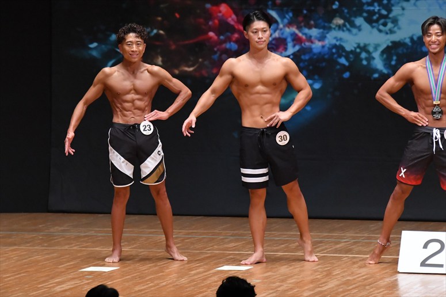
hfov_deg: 7.2
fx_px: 3529
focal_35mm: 285
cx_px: 223
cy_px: 148
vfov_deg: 4.8
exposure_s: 1/400
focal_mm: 190
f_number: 5.6
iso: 6400
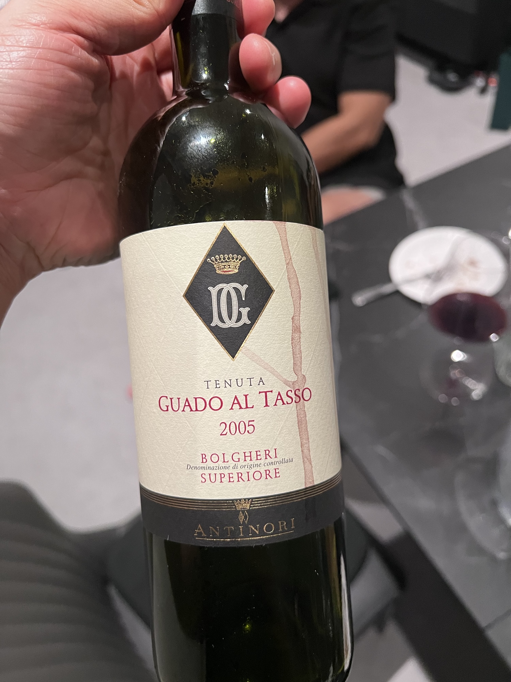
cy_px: 341
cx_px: 256
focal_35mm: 26
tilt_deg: -47.6
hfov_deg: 53.1
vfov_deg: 67.3
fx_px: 512
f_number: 1.5
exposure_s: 1/50
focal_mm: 5.7
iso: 320
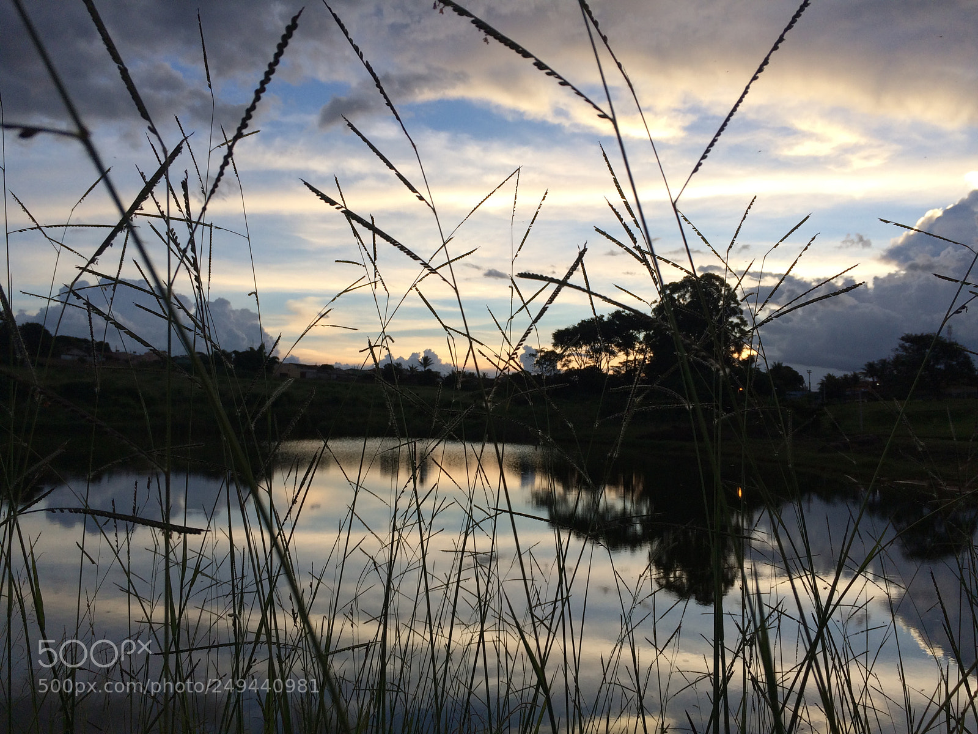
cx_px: 489
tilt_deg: +3.4
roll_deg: -1.4
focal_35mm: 29
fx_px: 819
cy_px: 367
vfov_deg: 48.2
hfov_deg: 61.7
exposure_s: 1/500
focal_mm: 4.15
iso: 32
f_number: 2.2
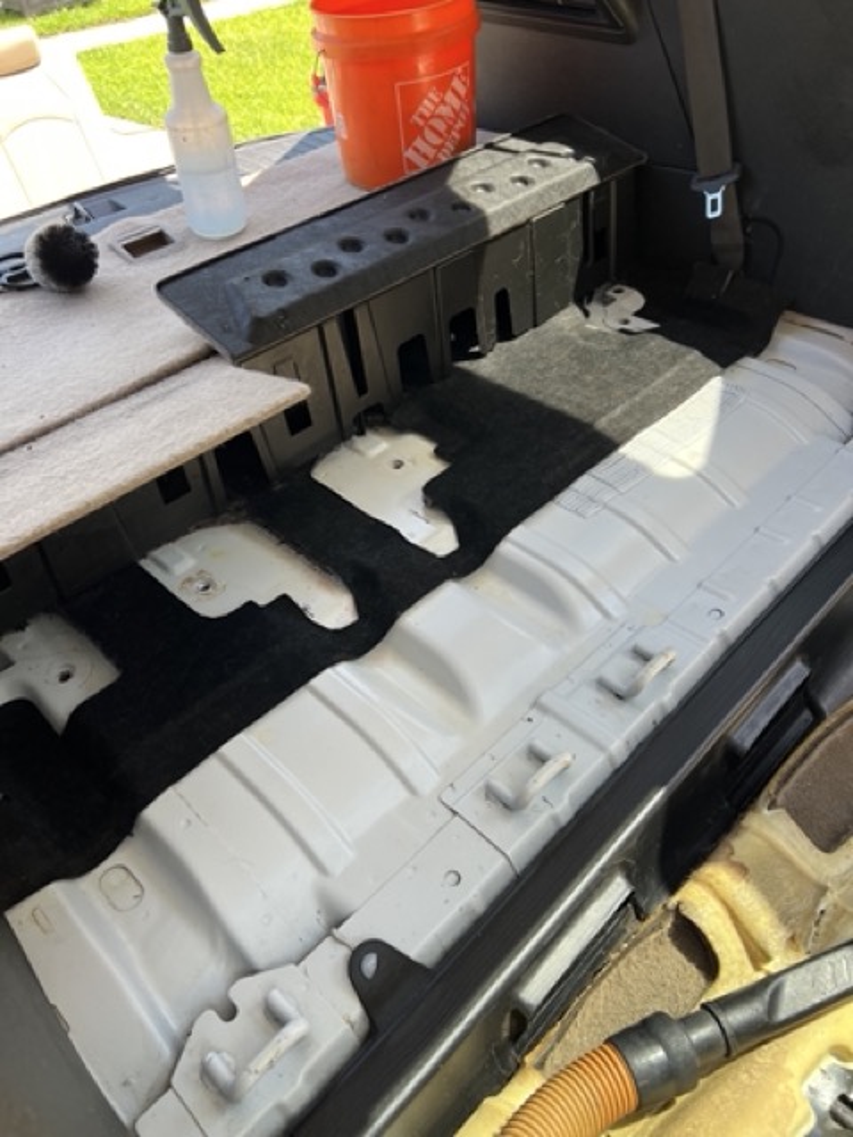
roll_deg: +0.8
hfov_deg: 53.1
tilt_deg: -43.6
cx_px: 426
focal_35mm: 26
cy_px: 568
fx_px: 854
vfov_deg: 67.3
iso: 40
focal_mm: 5.7
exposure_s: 1/228
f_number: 1.5
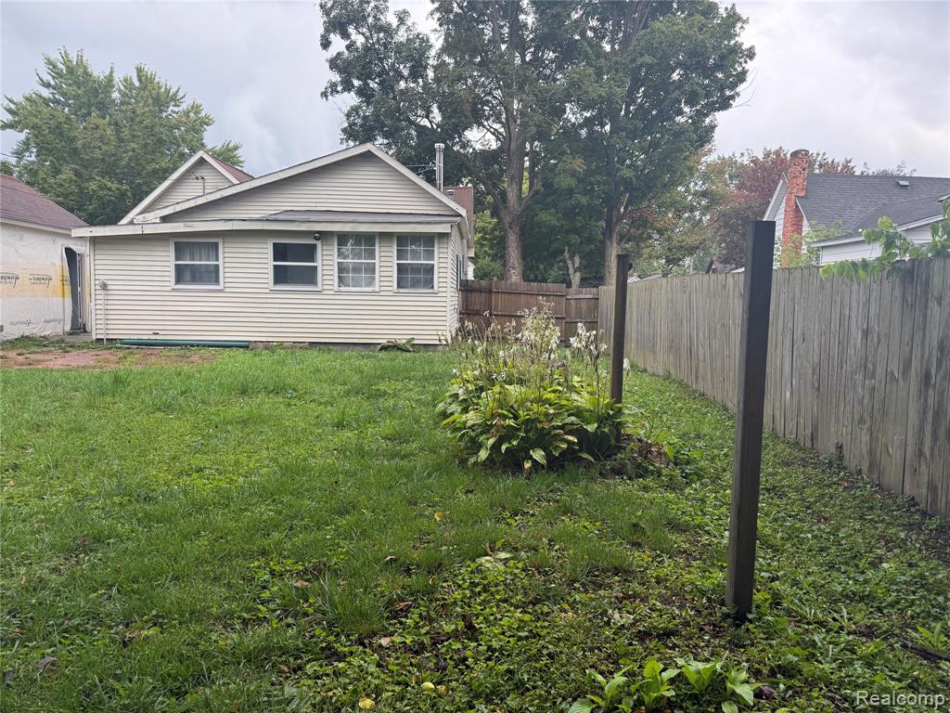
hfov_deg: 71.6
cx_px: 475
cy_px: 356
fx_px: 659
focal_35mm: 24
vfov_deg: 56.8
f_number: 1.78
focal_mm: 6.76
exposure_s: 1/649
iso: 100
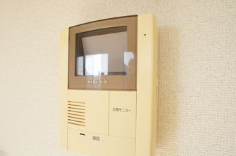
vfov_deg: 40.9
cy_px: 89
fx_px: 209
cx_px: 105
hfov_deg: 58.7
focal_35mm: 32
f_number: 5
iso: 200
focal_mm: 16
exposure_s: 1/100
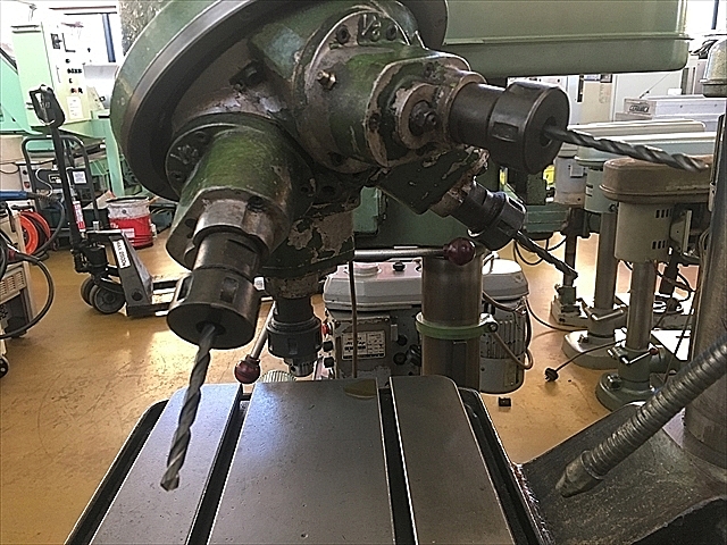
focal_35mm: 29
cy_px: 272
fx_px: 609
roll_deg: +2.0
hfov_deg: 61.7
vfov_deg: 48.2
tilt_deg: -16.1
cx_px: 364
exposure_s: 1/30
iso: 125
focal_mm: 4.15
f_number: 2.2
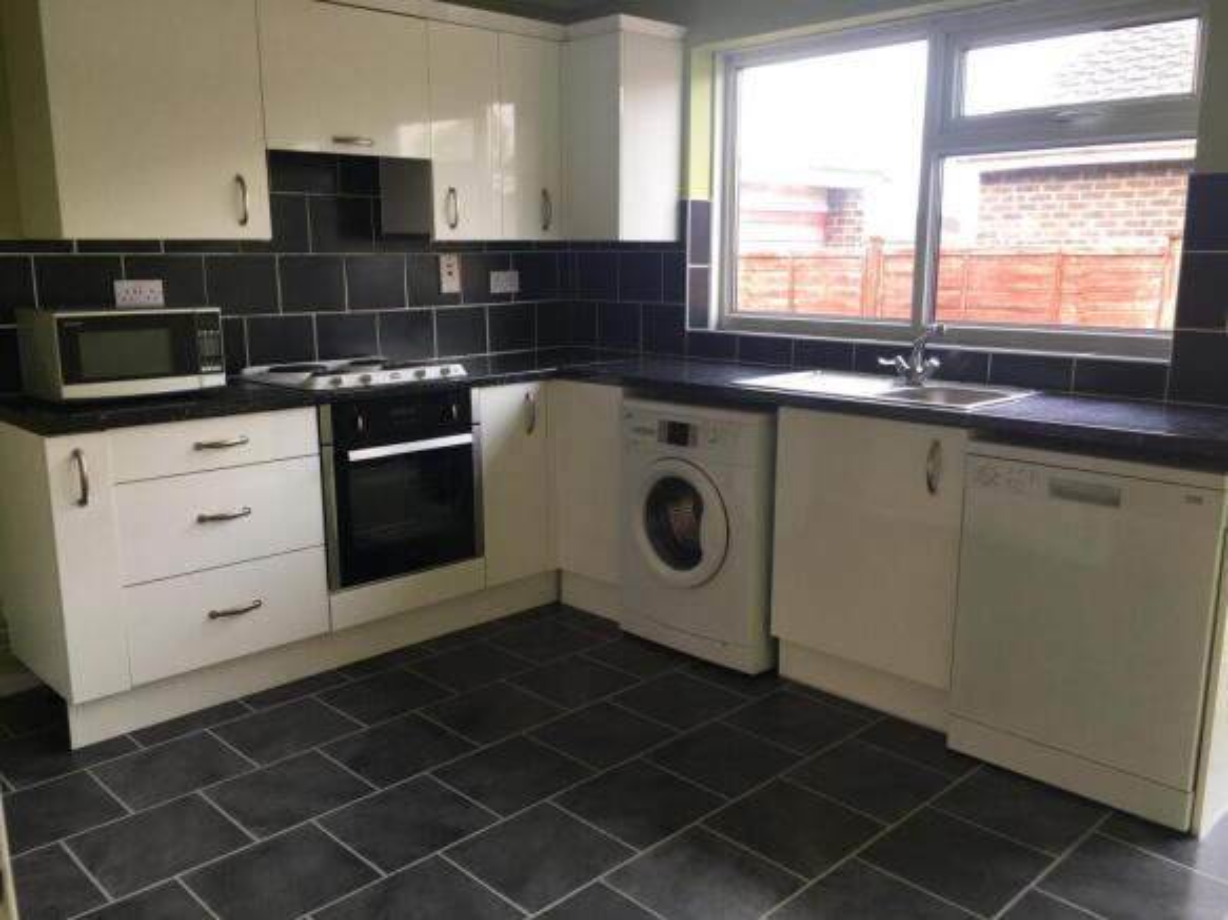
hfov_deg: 61.7
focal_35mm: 29
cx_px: 614
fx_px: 1029
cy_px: 460
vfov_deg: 48.2
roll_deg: +0.5
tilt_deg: -12.1
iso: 32
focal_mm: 4.15
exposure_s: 1/50
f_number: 2.2
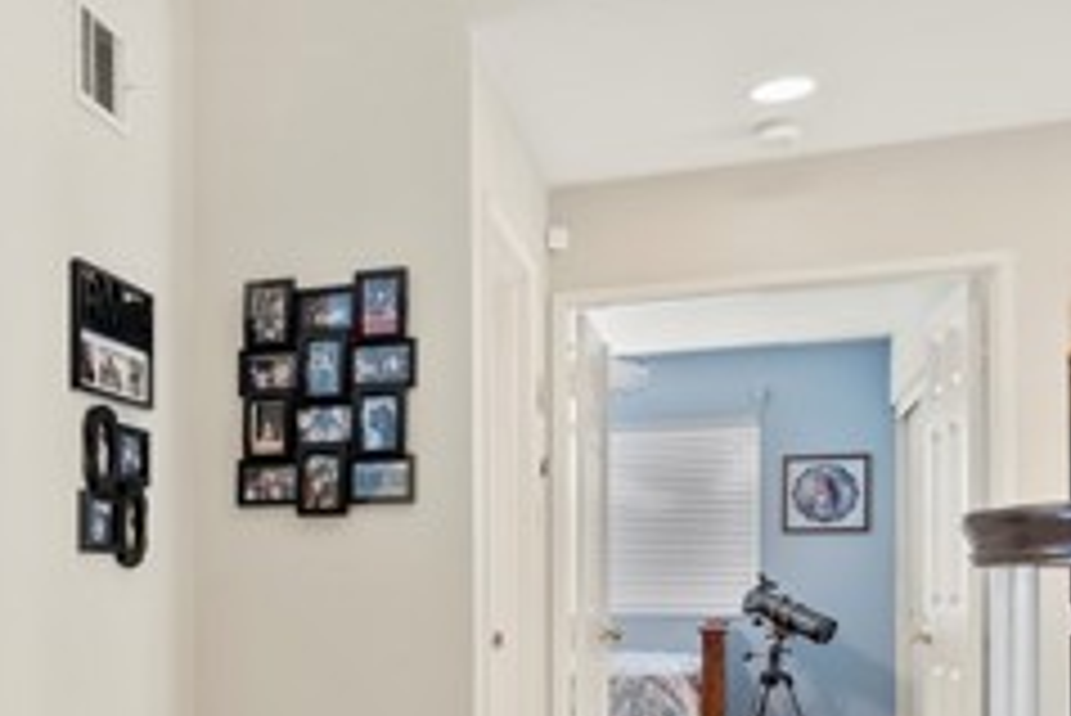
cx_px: 86
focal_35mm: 43
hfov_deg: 41.4
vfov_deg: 30.3
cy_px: 597
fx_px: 1280
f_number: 6.3
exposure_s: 1/4
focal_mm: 16
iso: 250
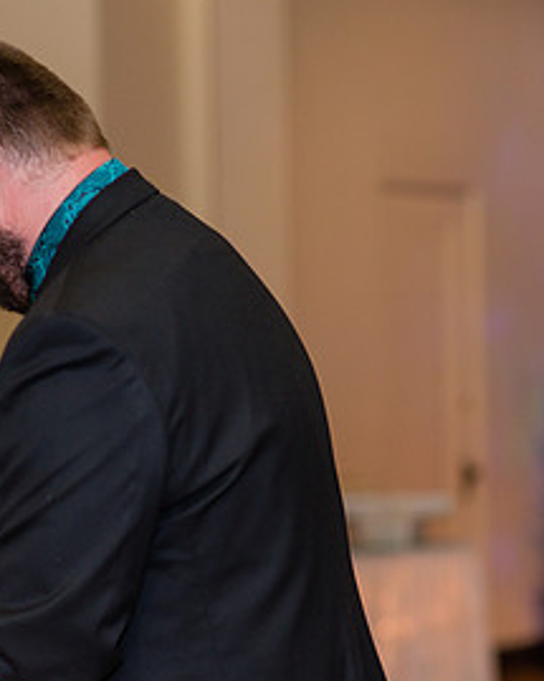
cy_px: 432
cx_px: 354
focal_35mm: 172
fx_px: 3464
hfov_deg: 9.0
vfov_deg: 11.2
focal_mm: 85
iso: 640
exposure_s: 1/125
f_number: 2.2
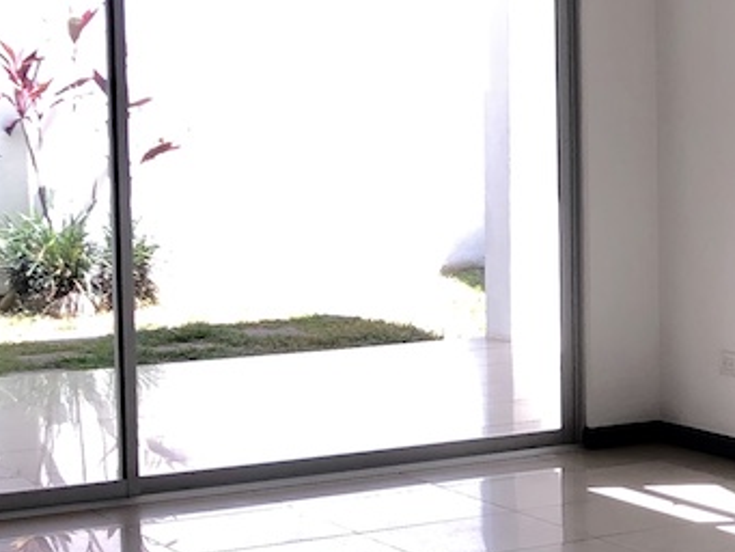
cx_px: 1022
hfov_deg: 17.3
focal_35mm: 105
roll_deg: +0.1
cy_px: 306
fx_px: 2230
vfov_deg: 14.1
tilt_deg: -5.5
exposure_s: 1/173
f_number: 1.8
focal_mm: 4
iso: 20
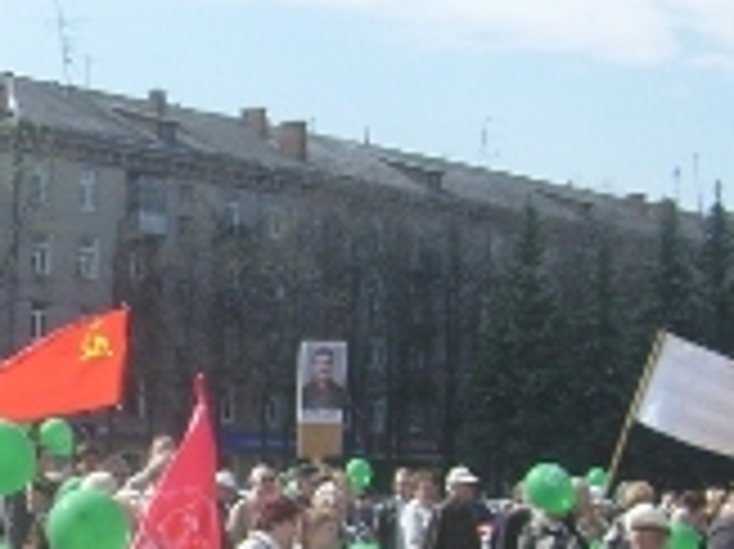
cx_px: 18
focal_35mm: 108
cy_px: 495
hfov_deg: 17.8
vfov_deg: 13.6
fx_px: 2288
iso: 50
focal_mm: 5.95
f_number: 5.8
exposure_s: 1/297
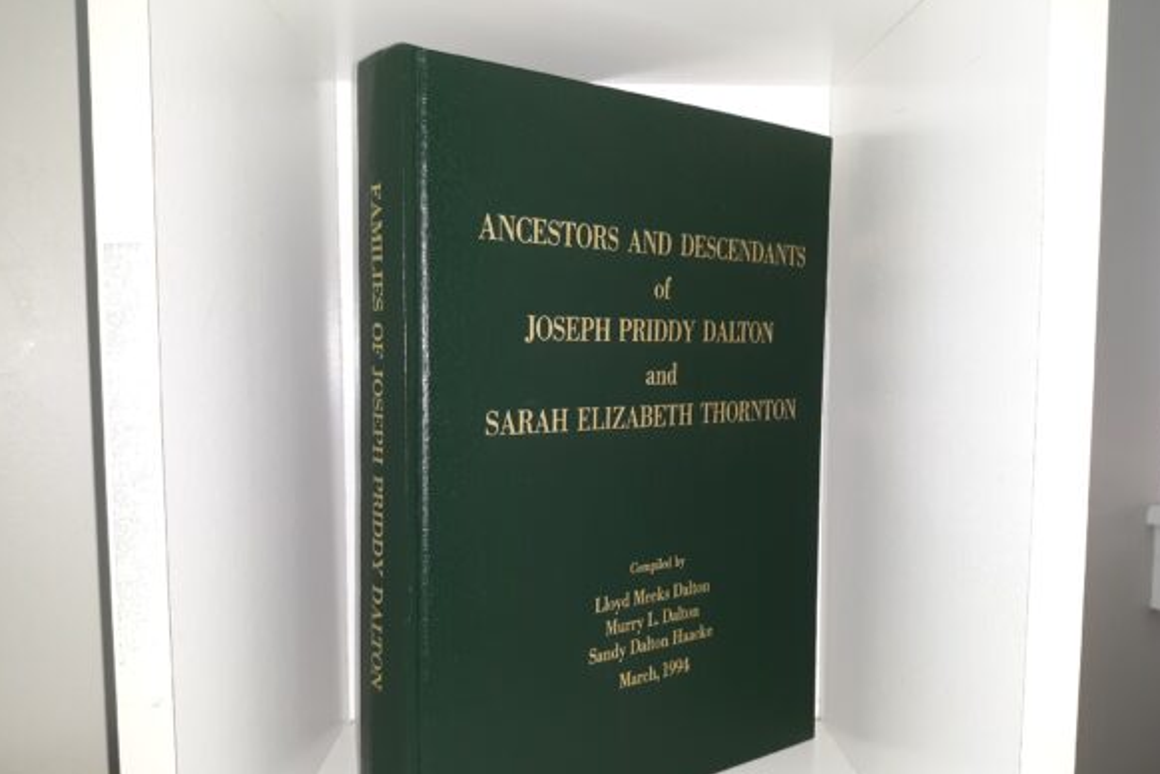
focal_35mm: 30
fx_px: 967
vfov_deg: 43.5
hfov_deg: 61.9
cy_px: 441
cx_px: 590
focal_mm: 3.7
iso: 40
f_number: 1.7
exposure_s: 1/40
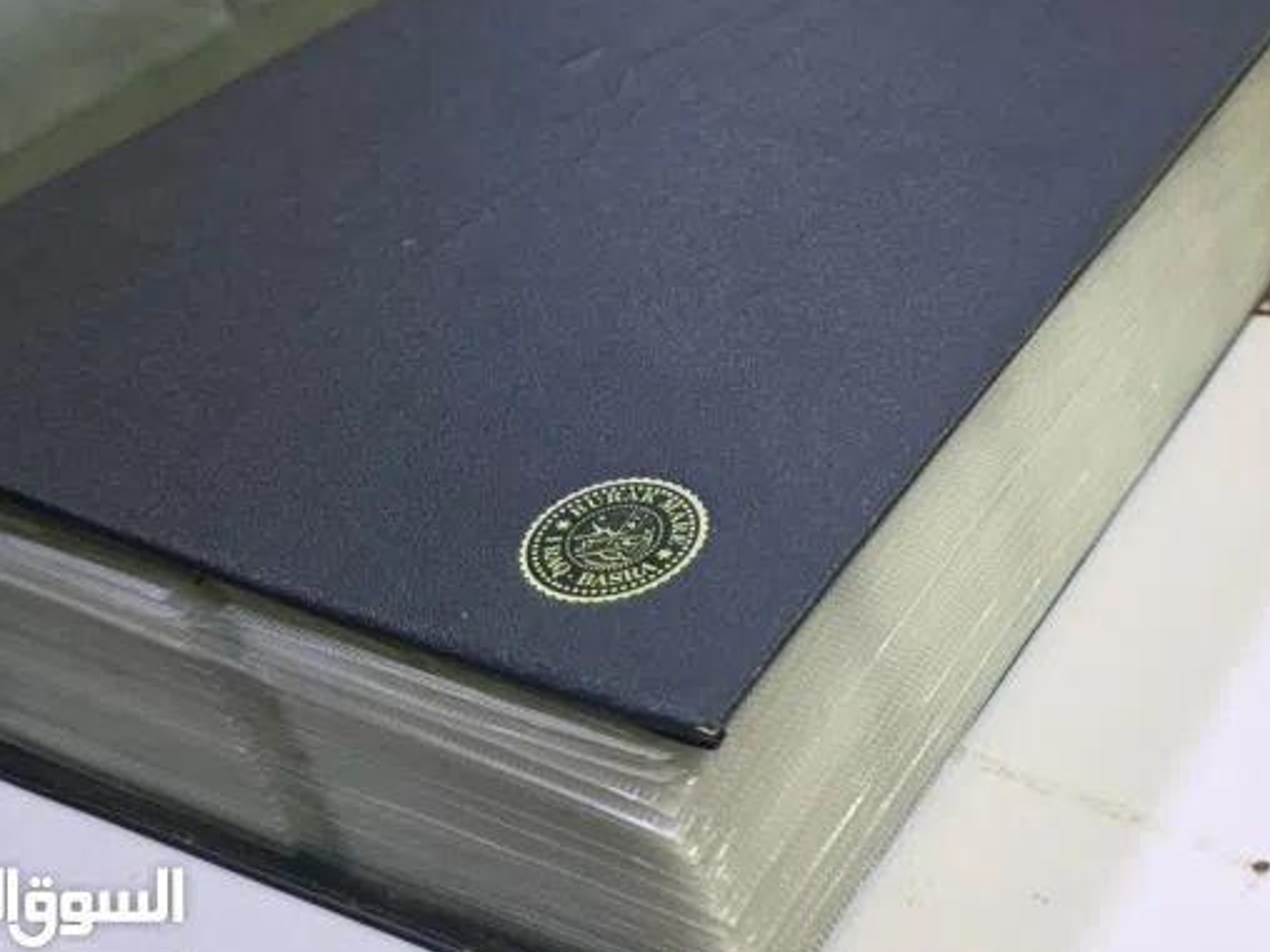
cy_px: 507
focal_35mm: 29
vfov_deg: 48.2
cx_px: 560
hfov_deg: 61.5
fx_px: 1064
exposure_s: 1/101
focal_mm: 6.3
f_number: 1.7
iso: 320
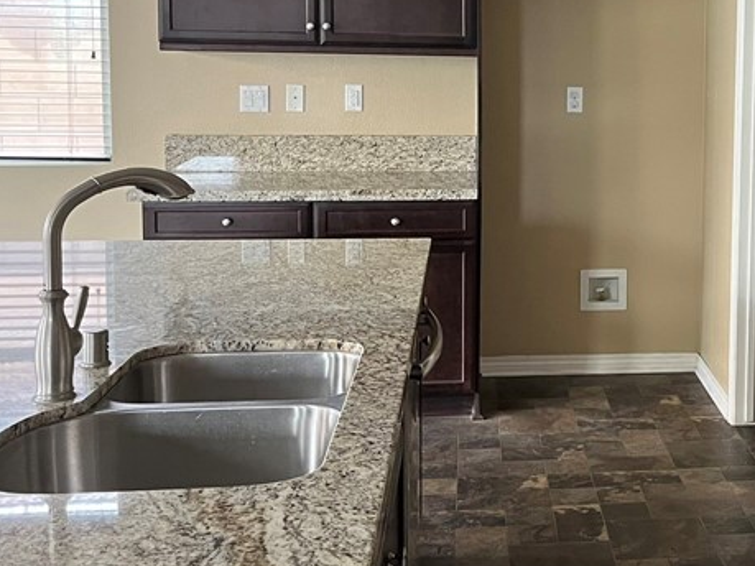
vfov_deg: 25.0
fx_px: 1265
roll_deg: -1.0
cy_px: 163
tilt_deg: -5.2
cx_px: 679
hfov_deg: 31.7
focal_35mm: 58
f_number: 1.6
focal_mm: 5.1
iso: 500
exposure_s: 1/60
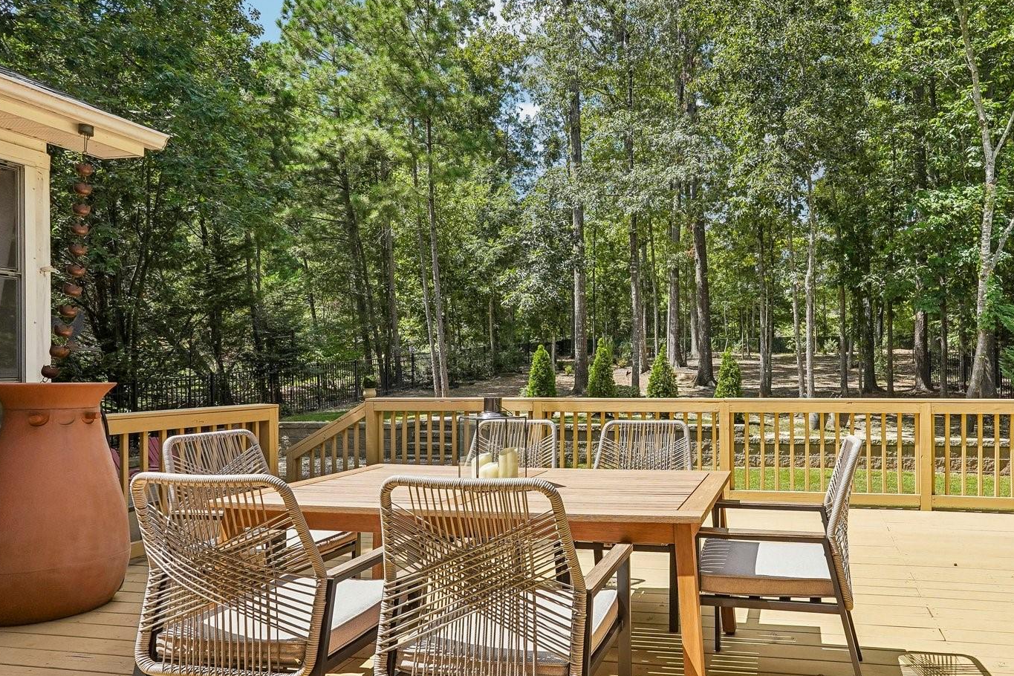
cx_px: 678
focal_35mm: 24
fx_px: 676
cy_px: 361
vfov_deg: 53.1
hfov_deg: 71.5
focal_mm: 16
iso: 400
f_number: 8
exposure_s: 1/500
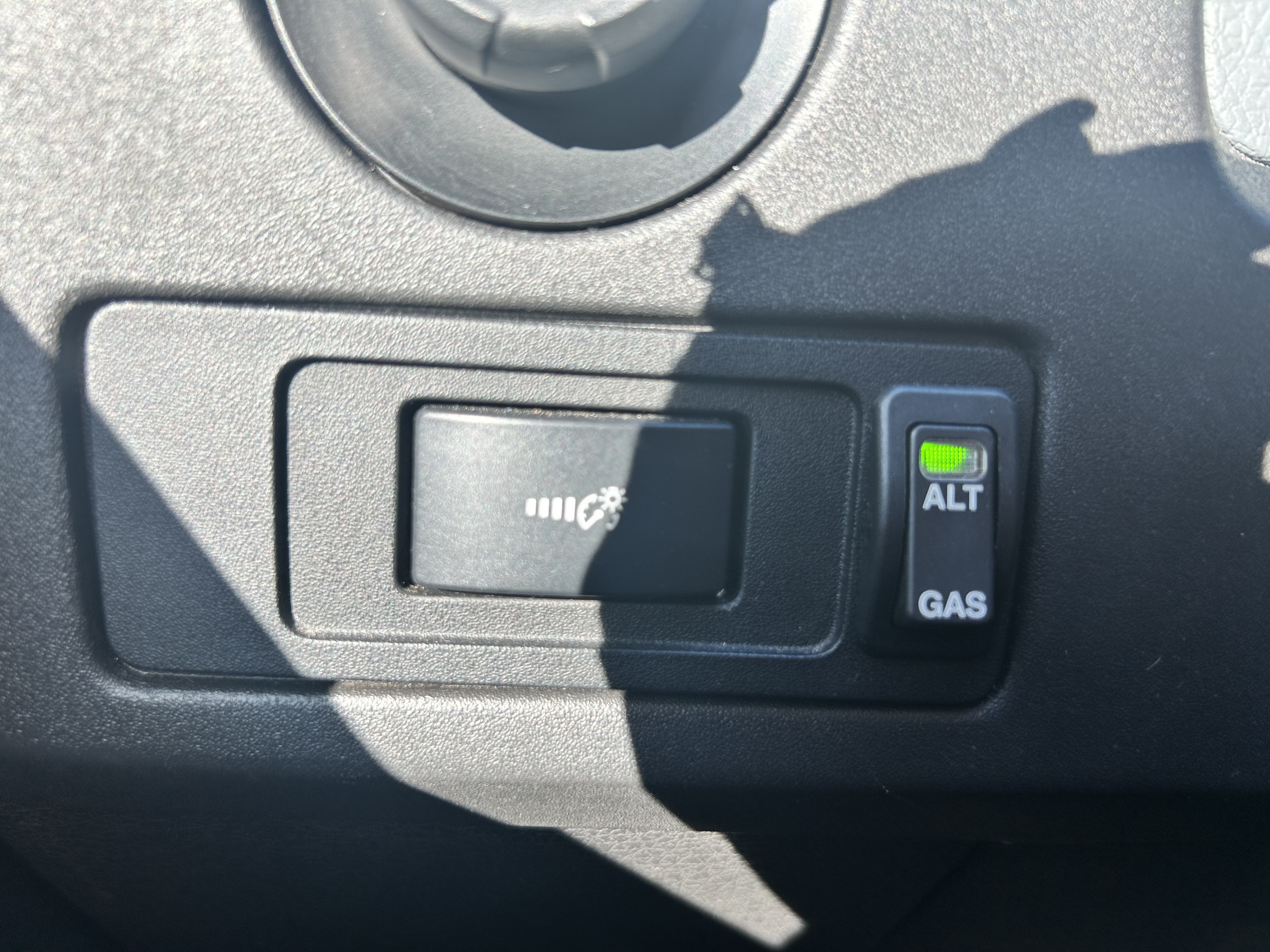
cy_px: 476
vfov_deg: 53.1
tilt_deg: -25.4
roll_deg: -4.3
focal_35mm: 26
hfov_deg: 67.3
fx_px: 954
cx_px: 635
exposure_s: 1/141
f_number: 1.5
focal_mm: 5.7
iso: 32
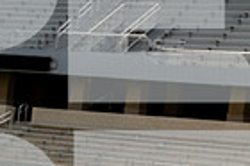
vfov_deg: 7.4
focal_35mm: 184
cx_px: -175
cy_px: 226
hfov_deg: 10.6
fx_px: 1276
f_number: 13
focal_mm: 41
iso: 100
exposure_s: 1/250
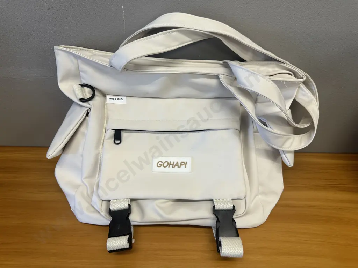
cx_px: 179
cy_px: 134
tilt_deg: -36.7
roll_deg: +0.4
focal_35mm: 24
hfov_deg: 71.6
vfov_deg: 56.8
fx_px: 248
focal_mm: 6.86
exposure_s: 1/100
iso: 100
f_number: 1.78
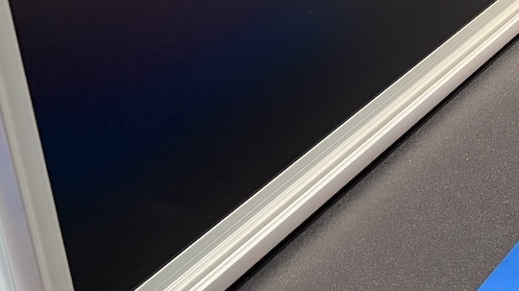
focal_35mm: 84
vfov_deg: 13.9
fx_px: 1155
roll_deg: +0.7
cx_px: 653
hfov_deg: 22.9
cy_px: -69
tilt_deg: -21.5
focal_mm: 5.96
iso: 320
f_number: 1.6
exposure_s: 1/60
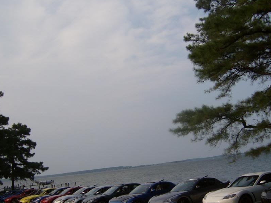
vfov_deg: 31.5
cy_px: 106
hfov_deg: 41.2
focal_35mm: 46
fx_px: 360
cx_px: 144
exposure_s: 1/512
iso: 100
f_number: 4.7
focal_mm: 6
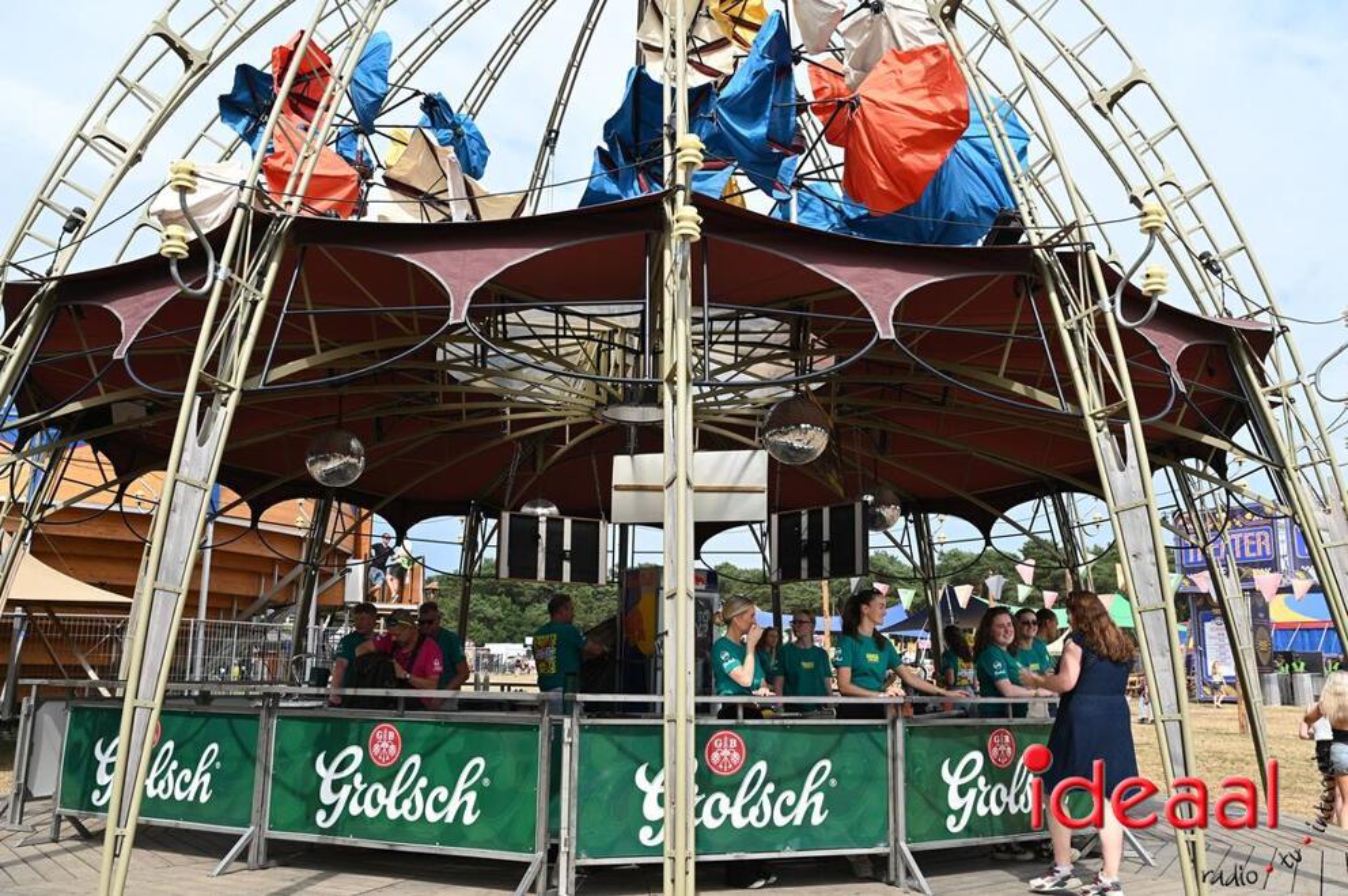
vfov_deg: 42.2
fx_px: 1159
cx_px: 674
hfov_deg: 60.3
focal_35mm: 31
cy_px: 448
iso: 100
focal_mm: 31
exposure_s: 1/320
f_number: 6.3
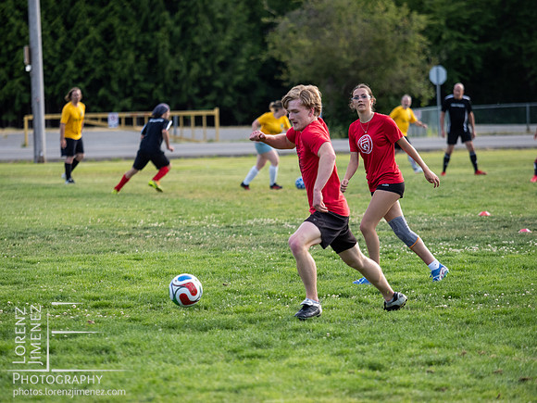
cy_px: 202
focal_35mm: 250
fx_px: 3878
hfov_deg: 7.9
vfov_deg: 5.9
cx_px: 268
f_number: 2.8
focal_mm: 125
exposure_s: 1/1250
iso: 400
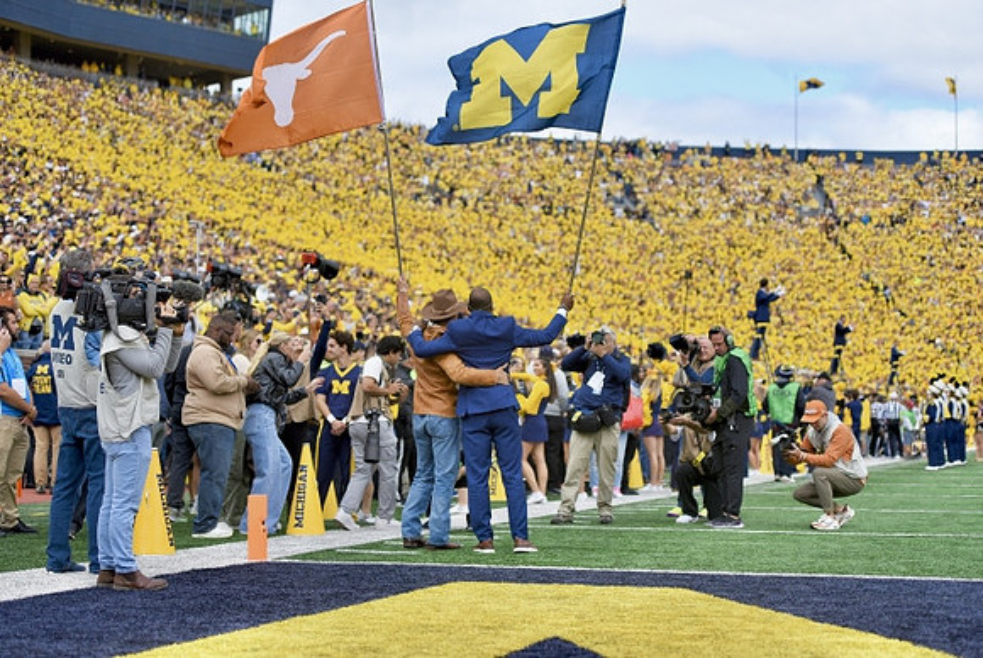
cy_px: 329
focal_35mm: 70
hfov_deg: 28.8
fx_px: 1913
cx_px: 492
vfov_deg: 19.5
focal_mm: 70
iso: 320
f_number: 2.8
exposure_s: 1/3200
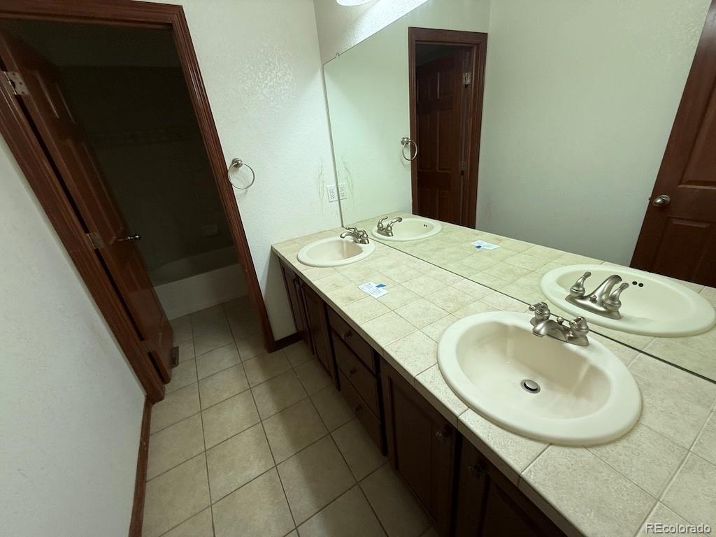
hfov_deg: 102.1
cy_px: 268
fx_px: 290
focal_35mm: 14
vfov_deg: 85.7
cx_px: 358
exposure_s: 1/120
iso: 200
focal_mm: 2.22
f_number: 2.2
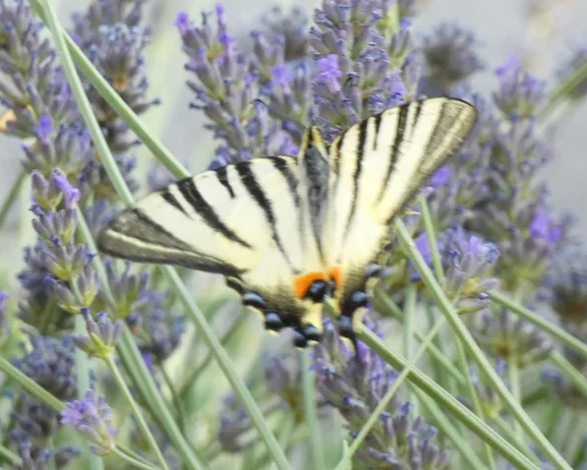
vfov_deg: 4.5
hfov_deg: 5.6
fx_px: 5978
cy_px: 235
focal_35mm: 344
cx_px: 296
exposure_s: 1/80
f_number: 5.6
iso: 320
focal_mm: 58.9
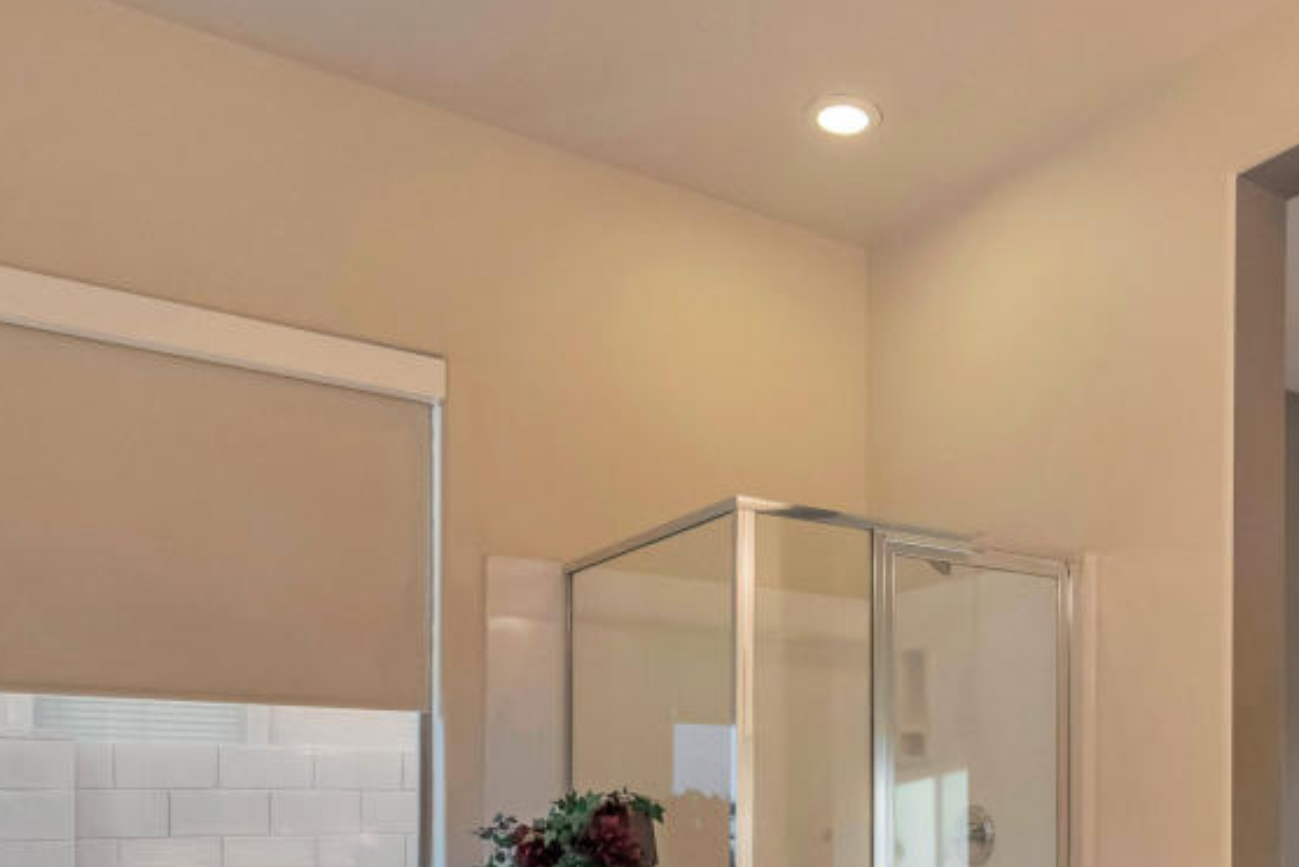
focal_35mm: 31
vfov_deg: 38.4
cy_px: 835
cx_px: 899
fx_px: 1119
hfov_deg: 58.4
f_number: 5
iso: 2500
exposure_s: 1/320
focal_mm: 15
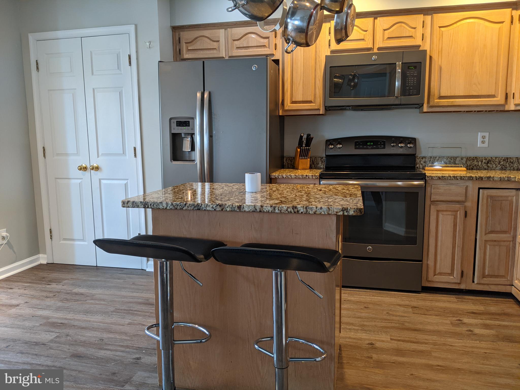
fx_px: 406
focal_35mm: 27
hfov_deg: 65.3
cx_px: 260
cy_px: 195
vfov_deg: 51.4
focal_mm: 4.44
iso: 107
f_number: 1.8
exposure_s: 1/24
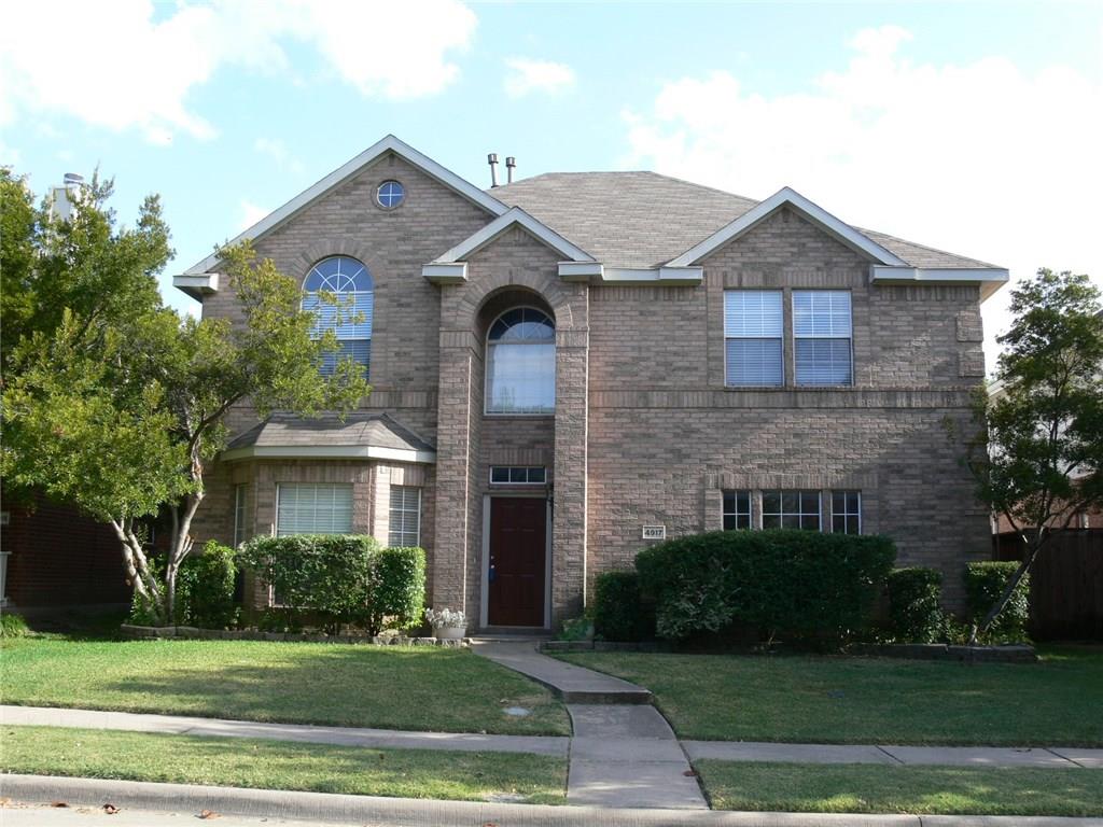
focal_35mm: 35
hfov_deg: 52.6
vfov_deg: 40.7
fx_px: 1115
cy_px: 414
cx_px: 552
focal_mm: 7.4
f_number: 5.6
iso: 80
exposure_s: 1/100
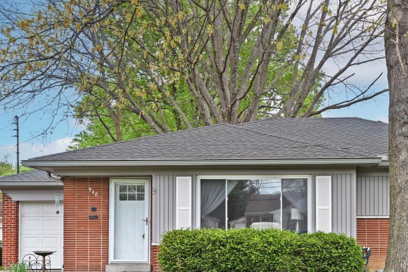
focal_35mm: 60
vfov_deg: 22.2
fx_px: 680
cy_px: 228
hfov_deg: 32.8
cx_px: 307
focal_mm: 30
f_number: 5.6
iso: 180
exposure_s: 1/250
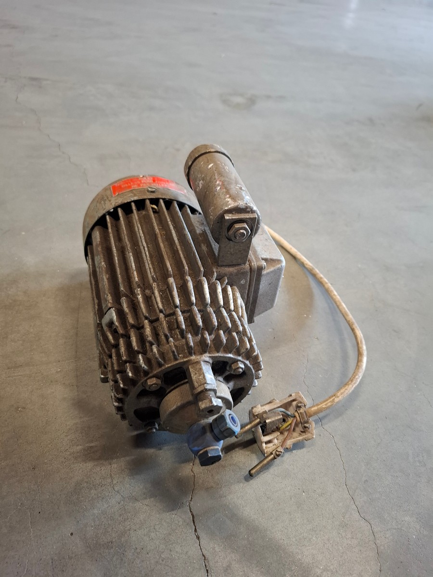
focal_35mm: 23
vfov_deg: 73.9
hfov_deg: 58.9
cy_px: 288
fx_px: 384
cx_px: 216
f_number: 1.8
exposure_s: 1/25
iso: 320
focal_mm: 5.54
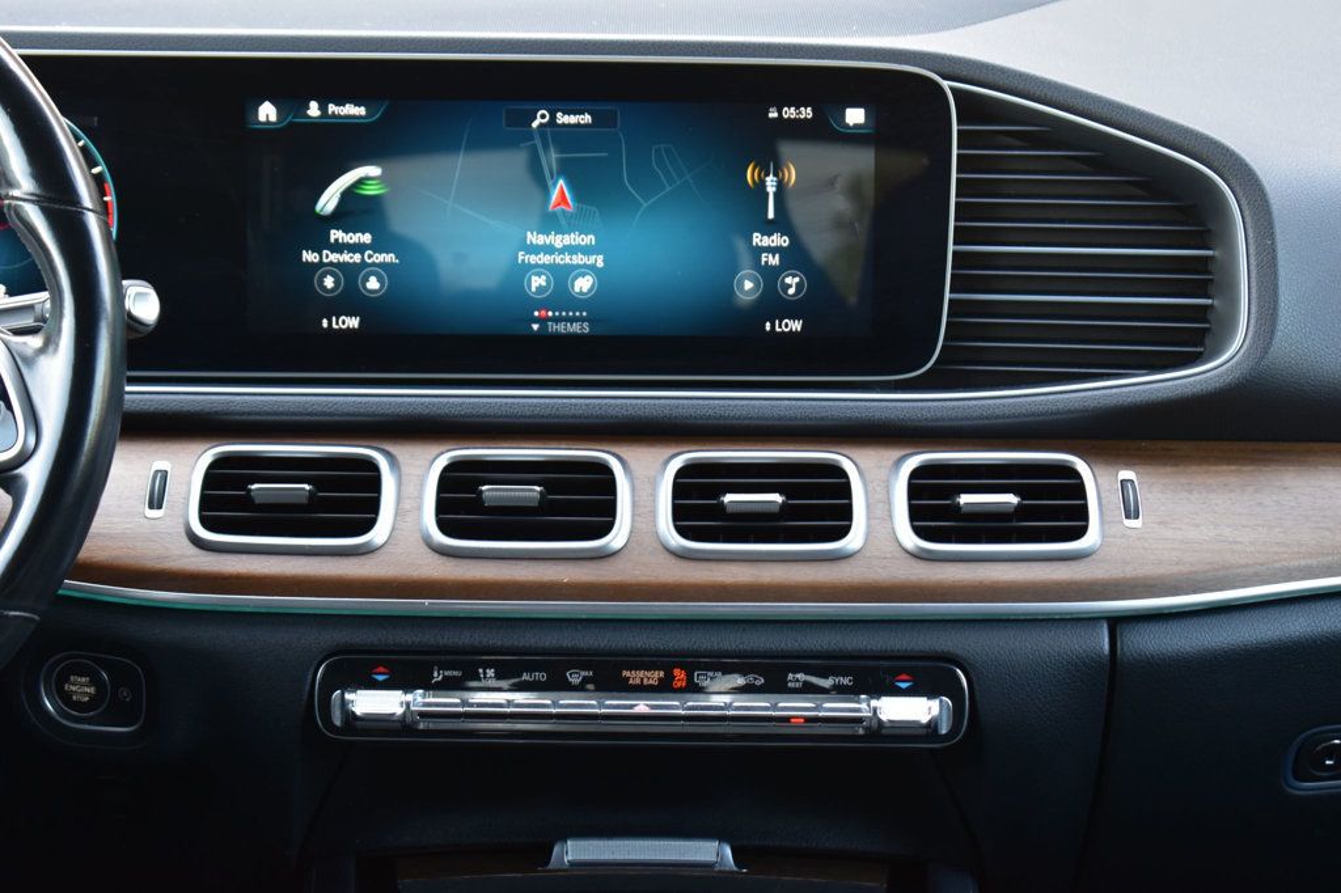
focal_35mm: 82
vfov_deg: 16.5
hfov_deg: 24.6
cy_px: 446
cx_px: 670
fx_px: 3072
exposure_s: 1/20
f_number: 6.3
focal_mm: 55
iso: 400
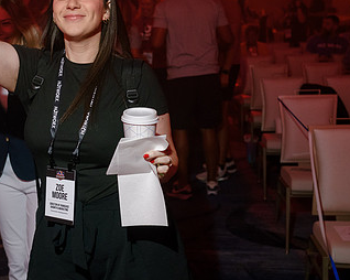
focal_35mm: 60
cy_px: 80
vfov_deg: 25.1
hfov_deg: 30.8
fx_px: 621
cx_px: 75
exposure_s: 1/160
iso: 1250
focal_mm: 35
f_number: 4
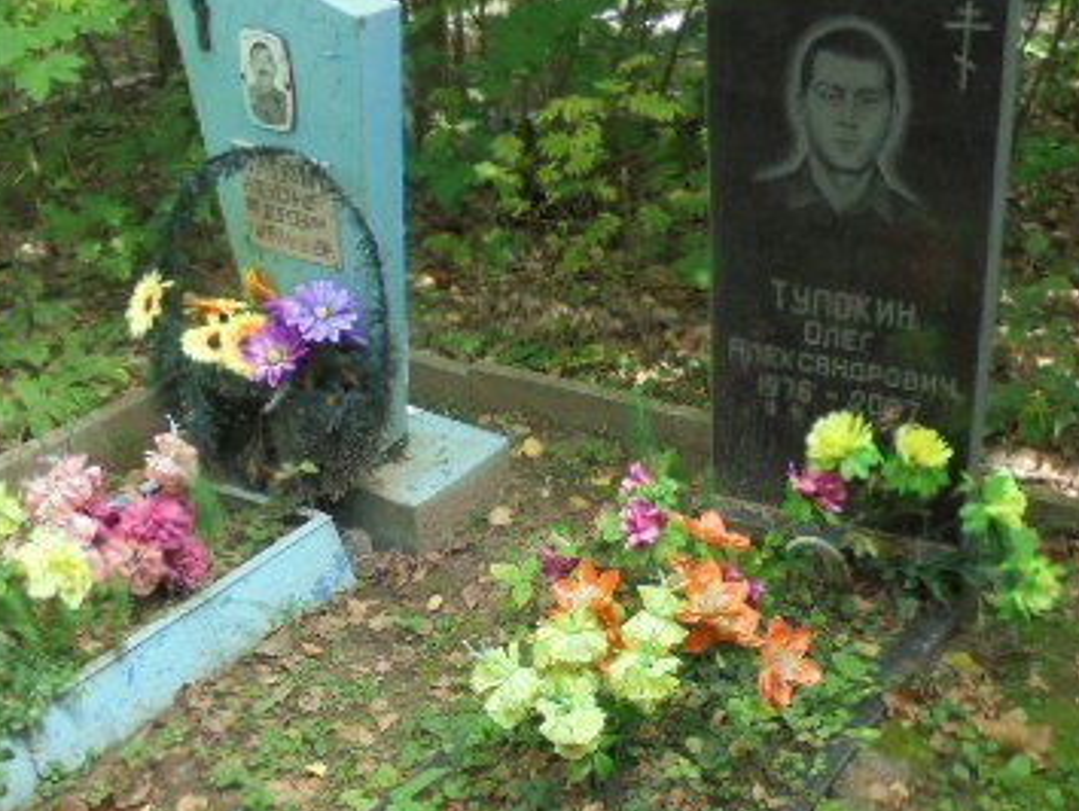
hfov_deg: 40.4
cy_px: 649
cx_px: 561
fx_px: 1466
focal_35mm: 47
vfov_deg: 30.2
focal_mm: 4.6
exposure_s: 1/60
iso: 100
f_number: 3.5
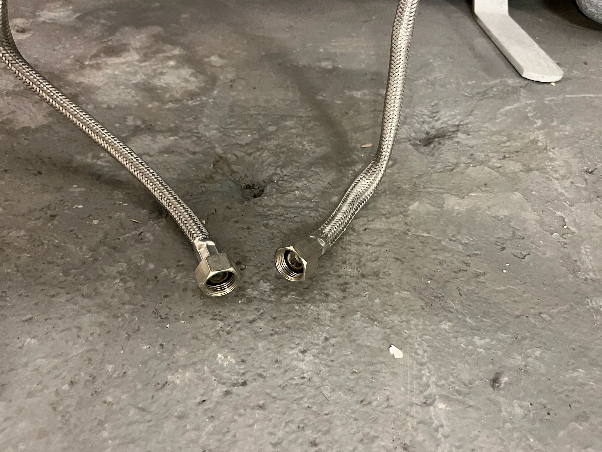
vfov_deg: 53.1
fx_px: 452
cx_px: 301
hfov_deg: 67.3
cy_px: 226
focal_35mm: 26
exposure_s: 1/33
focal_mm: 5.1
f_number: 1.6
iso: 640
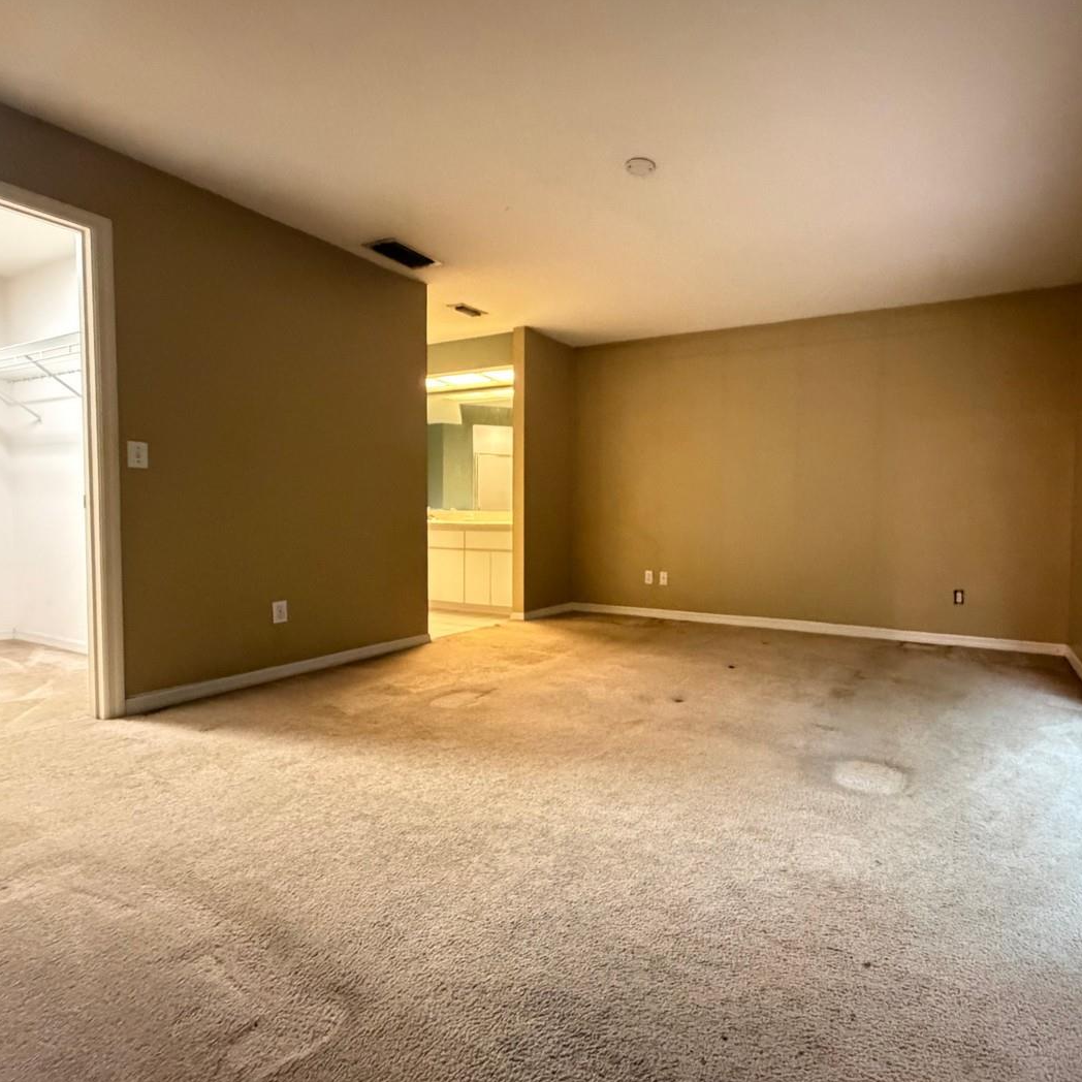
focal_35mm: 17
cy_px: 537
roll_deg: -1.3
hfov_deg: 81.6
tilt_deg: -2.7
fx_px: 601
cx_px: 705
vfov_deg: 84.0
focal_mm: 2.22
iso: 1250
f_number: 2.2
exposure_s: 1/30
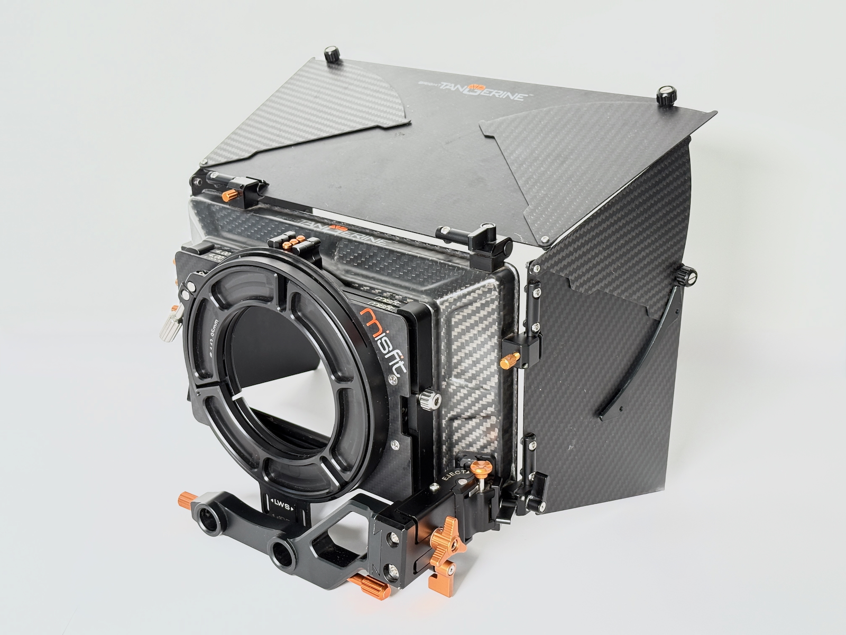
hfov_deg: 39.7
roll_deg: -0.7
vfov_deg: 30.3
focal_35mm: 48
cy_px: 318
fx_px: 1173
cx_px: 423
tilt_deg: -19.6
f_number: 1.78
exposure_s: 1/91
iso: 160
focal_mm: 6.76
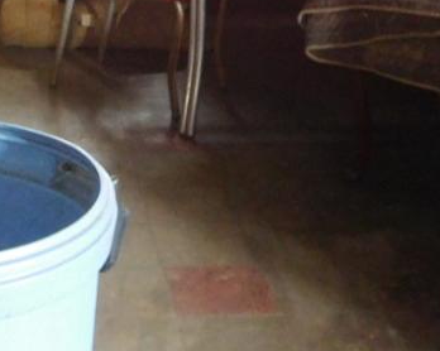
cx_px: 96
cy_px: -178
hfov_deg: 18.8
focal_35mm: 101
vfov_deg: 14.2
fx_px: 1315
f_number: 3.4
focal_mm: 4.5
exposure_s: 1/8
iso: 500
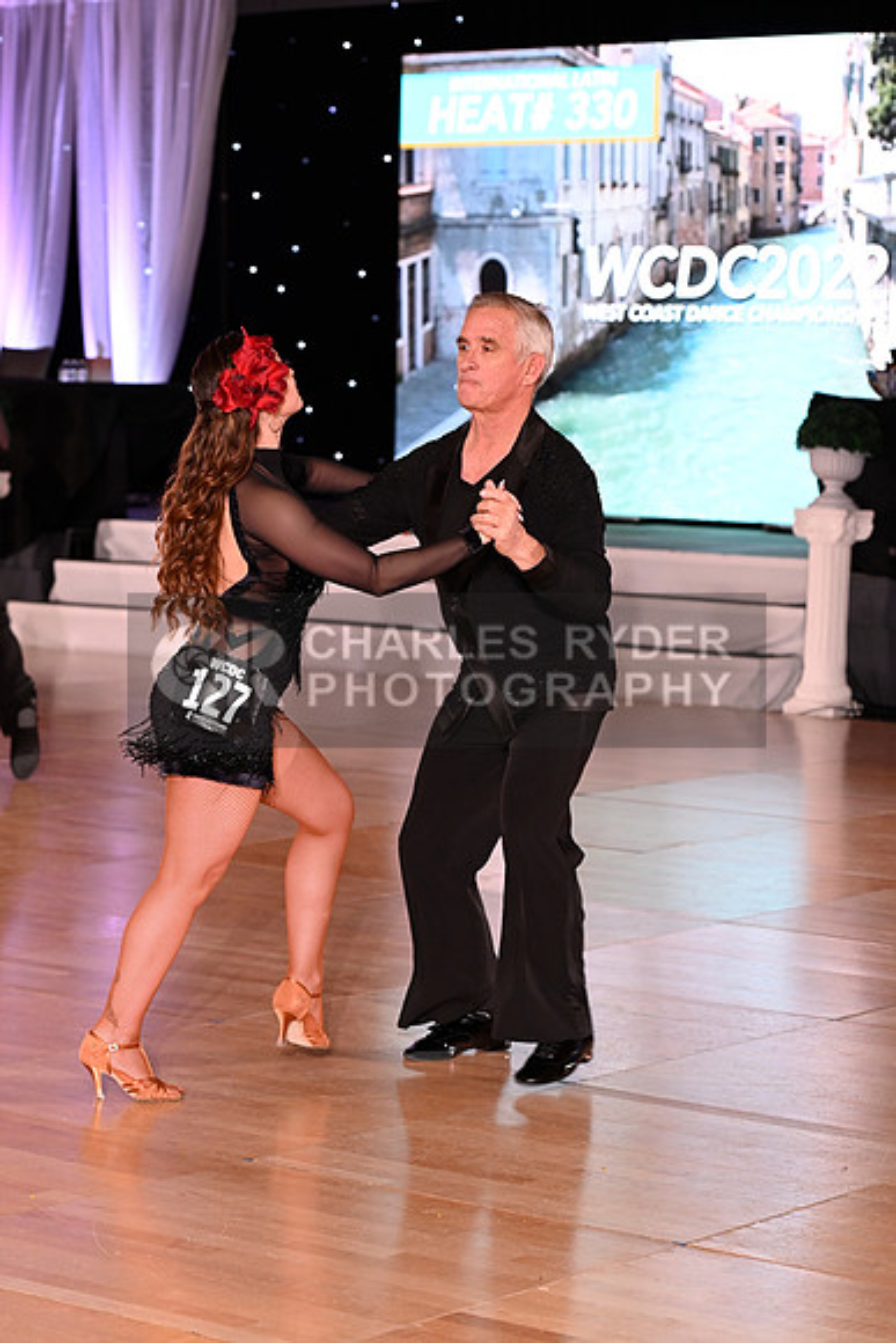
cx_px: 448
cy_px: 672
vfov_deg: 20.4
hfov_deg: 13.7
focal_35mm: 100
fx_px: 3731
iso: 2000
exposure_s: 1/200
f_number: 5
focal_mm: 100
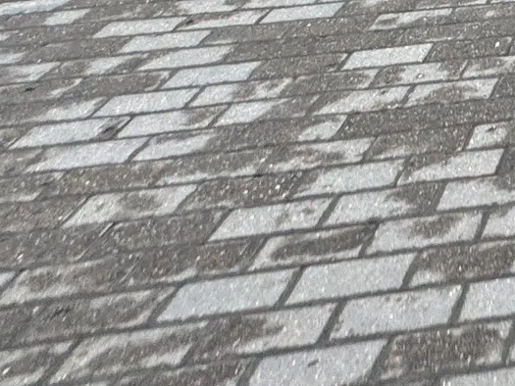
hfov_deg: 20.4
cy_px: -455
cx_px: 950
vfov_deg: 15.9
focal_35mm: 64
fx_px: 952
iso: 40
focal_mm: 2.22
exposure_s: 1/125
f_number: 2.2
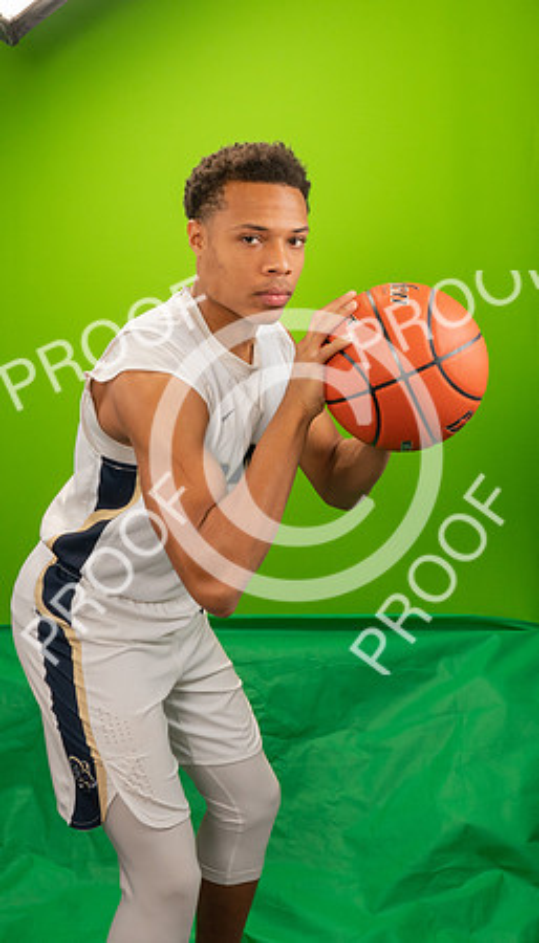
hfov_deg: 25.8
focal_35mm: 47
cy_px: 373
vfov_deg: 43.5
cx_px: 221
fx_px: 1174
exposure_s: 1/60
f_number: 18
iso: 800
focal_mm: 24
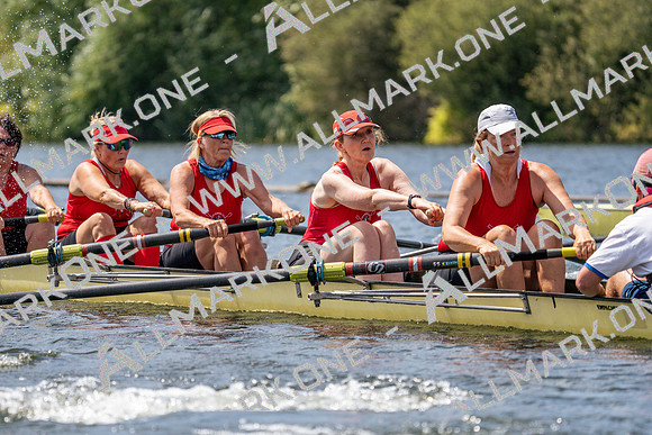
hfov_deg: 7.4
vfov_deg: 5.0
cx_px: 326
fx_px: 5018
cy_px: 218
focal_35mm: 277
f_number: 5.6
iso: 320
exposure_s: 1/2000
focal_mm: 277
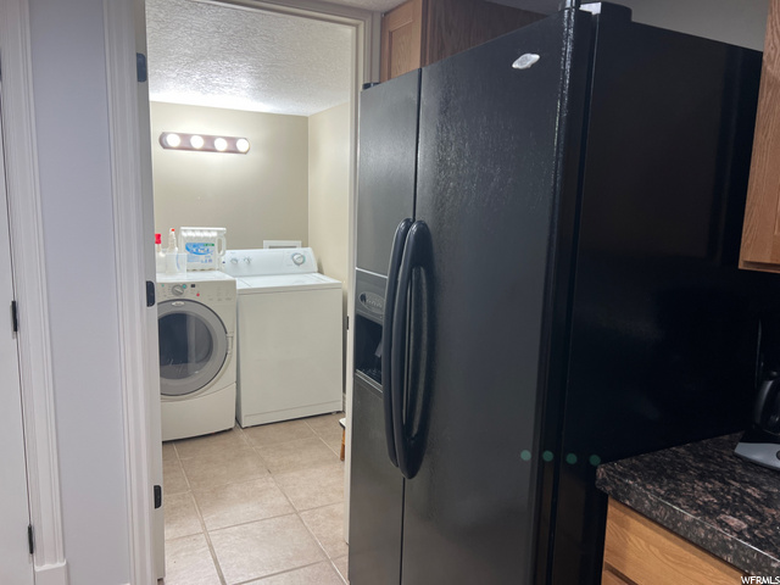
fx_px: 586
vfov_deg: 53.1
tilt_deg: -8.1
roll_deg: -0.8
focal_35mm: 26
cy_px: 292
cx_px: 390
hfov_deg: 67.3
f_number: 1.5
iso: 100
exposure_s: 1/120
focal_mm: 5.7
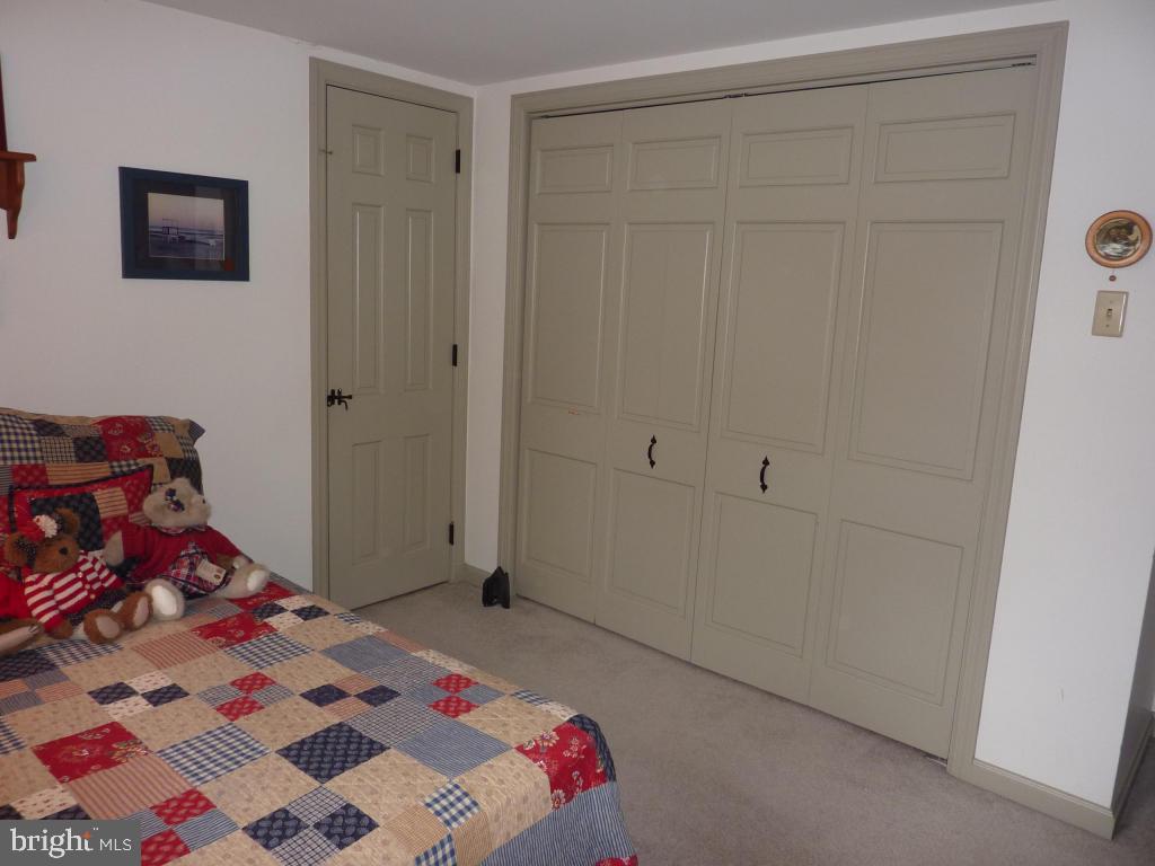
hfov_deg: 69.4
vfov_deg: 54.9
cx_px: 578
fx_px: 834
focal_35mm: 25
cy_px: 433
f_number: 3.3
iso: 125
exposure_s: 1/30
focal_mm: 4.1
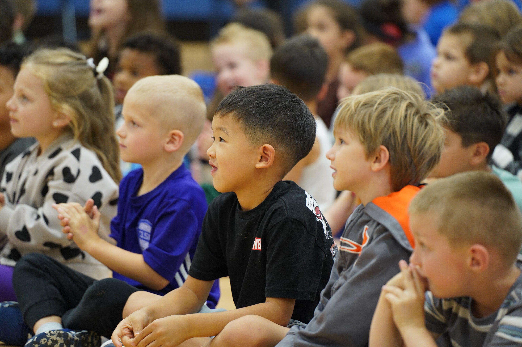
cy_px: 174
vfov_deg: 7.6
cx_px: 261
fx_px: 2608
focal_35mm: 180
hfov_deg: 11.4
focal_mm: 180
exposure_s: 1/250
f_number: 2.8
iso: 1600
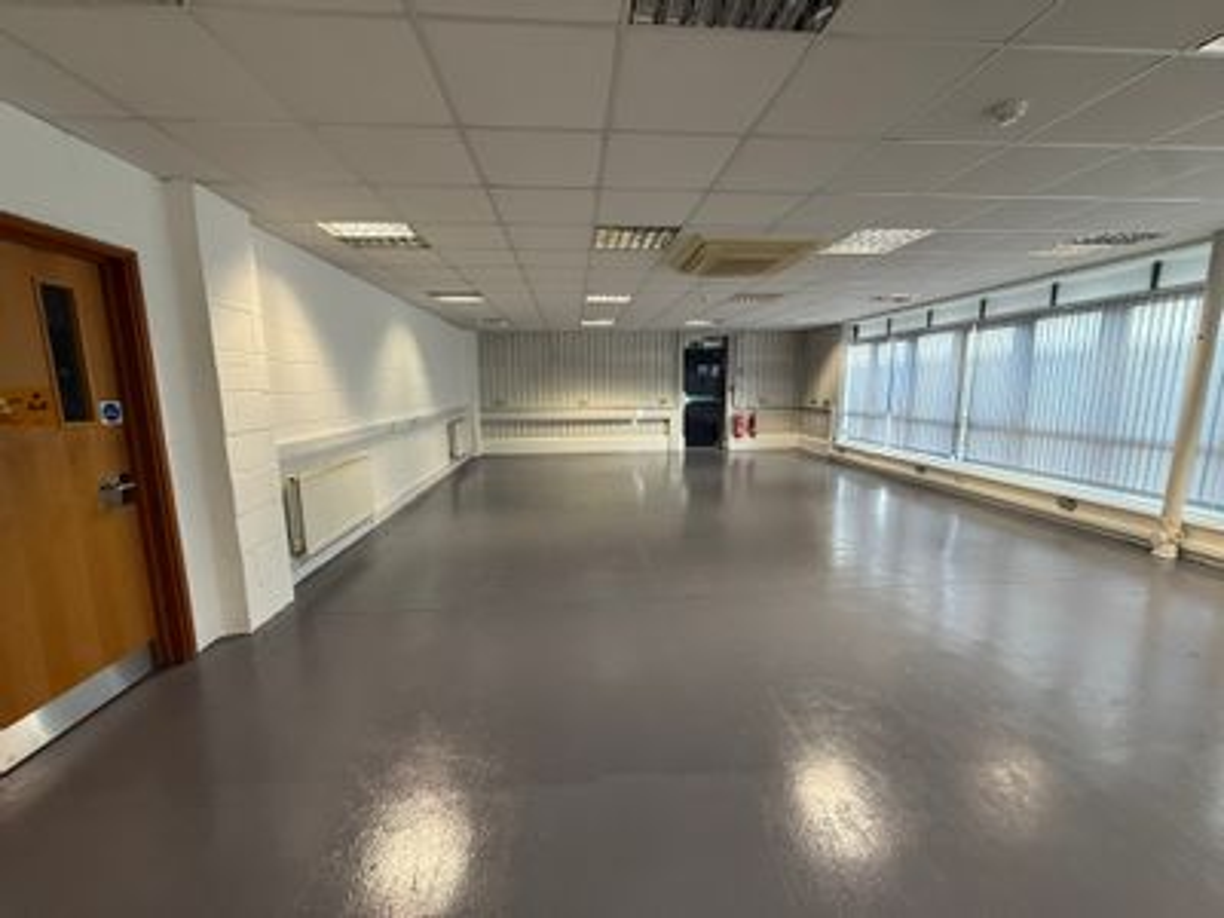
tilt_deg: -8.6
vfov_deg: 85.7
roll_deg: +1.2
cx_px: 612
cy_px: 459
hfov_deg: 102.1
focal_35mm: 14
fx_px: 495
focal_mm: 2.22
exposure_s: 1/50
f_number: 2.2
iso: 200
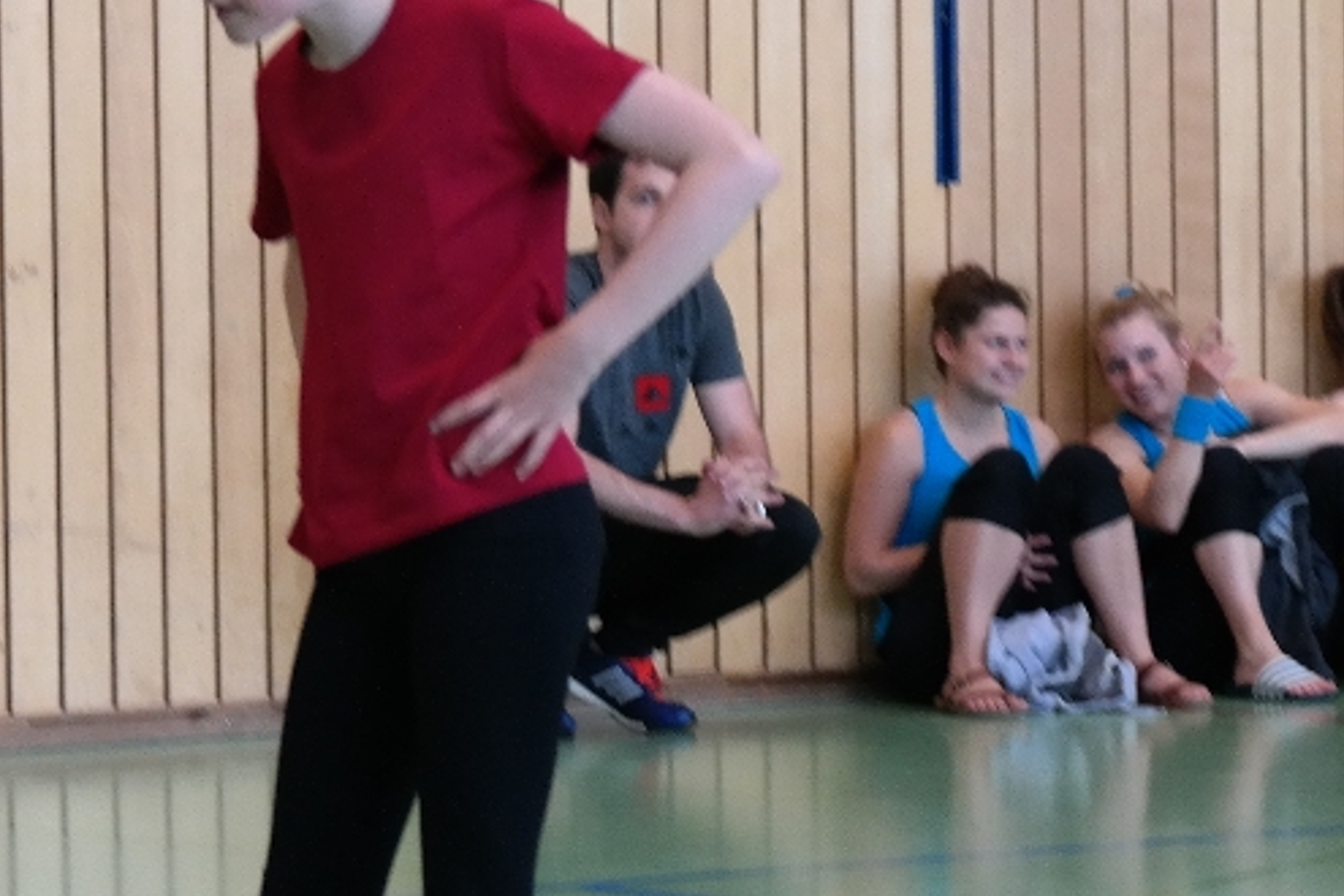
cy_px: 386
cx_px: 255
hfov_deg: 8.3
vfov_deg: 5.5
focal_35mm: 249
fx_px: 9295
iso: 800
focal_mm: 50
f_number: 4
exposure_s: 1/80
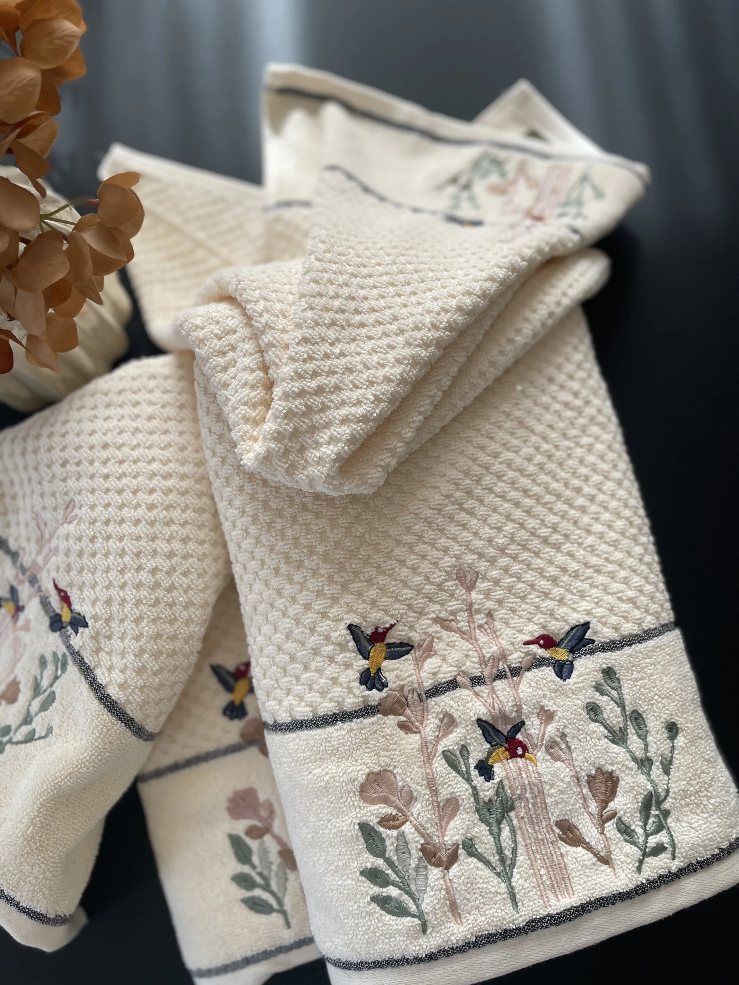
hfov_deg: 53.1
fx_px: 740
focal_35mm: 26
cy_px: 492
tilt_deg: -78.9
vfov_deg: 67.3
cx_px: 370
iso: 40
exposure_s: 1/121
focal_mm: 4.2
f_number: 1.6
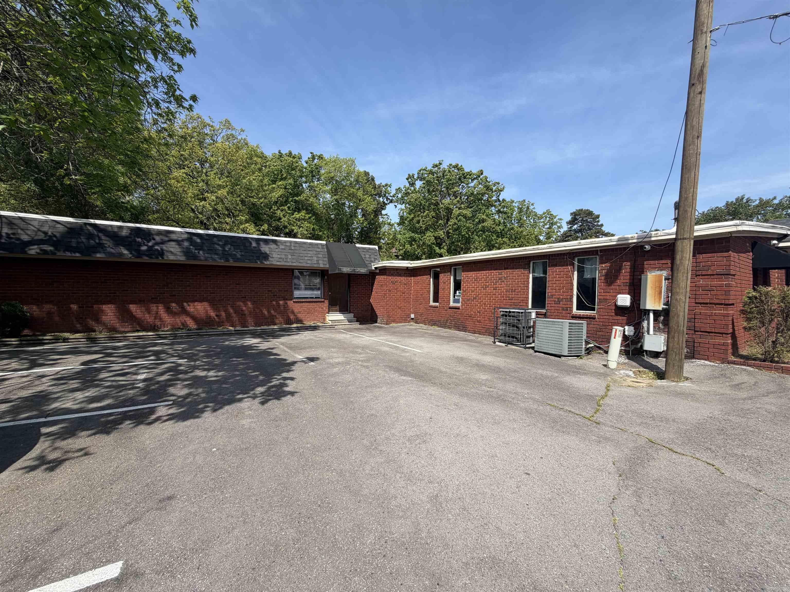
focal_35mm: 14
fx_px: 320
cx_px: 395
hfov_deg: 102.1
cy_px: 296
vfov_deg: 85.7
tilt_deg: +0.5
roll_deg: -0.5
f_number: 2.2
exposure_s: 1/770
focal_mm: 2.22
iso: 32
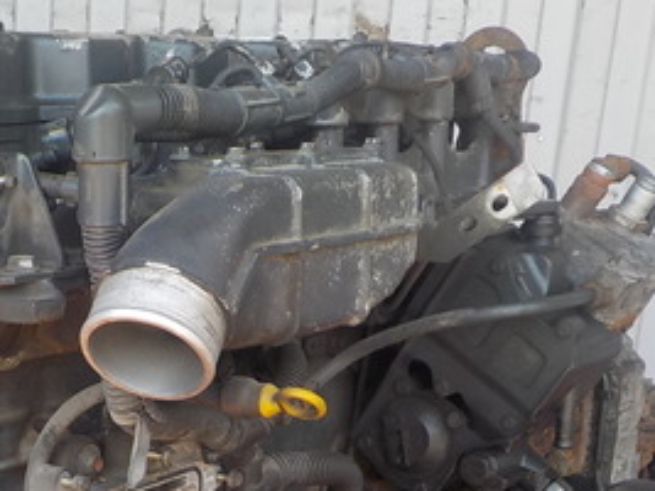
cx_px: 79
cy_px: 545
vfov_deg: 19.5
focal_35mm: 72
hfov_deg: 26.2
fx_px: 1362
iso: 125
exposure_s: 1/80
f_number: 3.3
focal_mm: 4.1
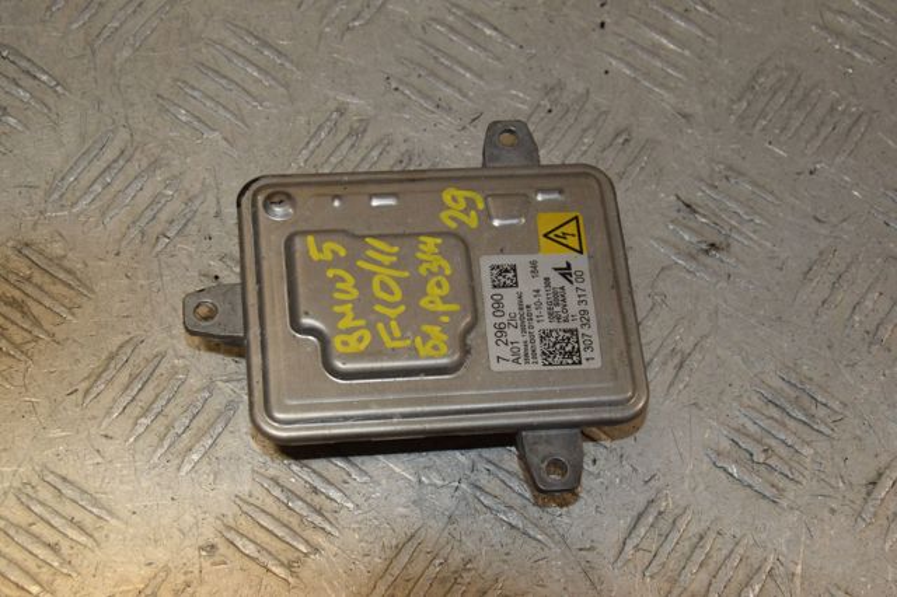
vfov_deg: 18.9
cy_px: 298
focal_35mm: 72
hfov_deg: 28.1
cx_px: 448
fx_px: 1793
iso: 800
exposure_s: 1/200
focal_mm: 48
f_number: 9
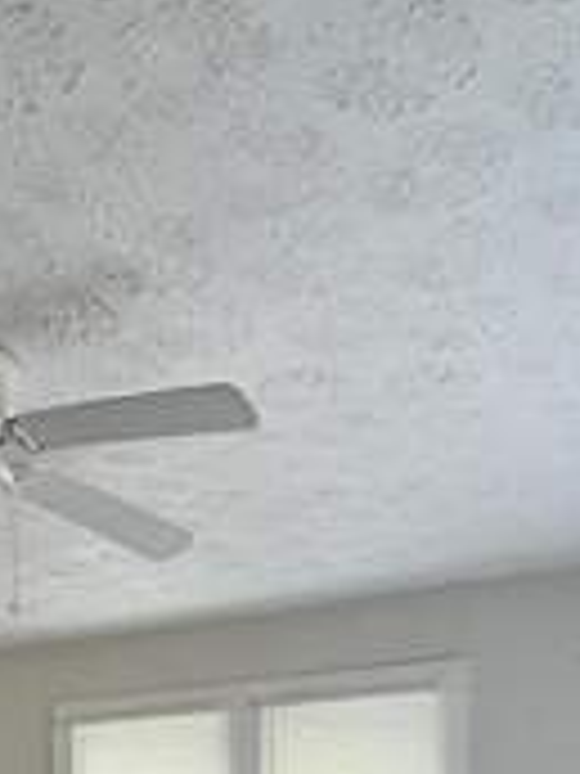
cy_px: 1066
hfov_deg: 27.5
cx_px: 121
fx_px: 1162
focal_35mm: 52
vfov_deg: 28.4
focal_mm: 2.22
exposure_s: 1/60
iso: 400
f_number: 2.2
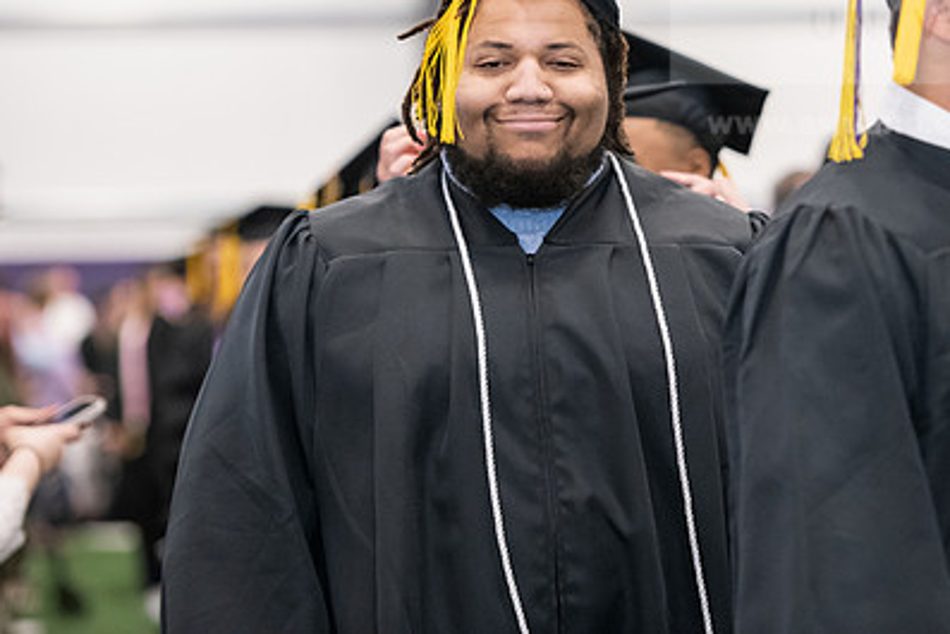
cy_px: 173
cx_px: 598
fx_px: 5015
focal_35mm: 190
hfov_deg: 10.8
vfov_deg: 7.2
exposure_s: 1/200
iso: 3200
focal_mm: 130
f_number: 3.2
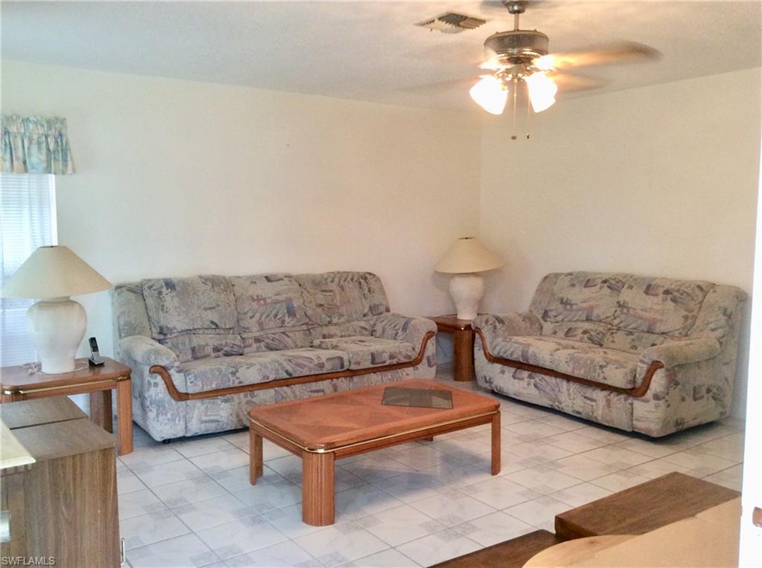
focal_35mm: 32
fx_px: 703
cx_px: 381
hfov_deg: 56.9
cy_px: 284
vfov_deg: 44.0
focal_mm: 3.3
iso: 100
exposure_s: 1/24
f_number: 2.4
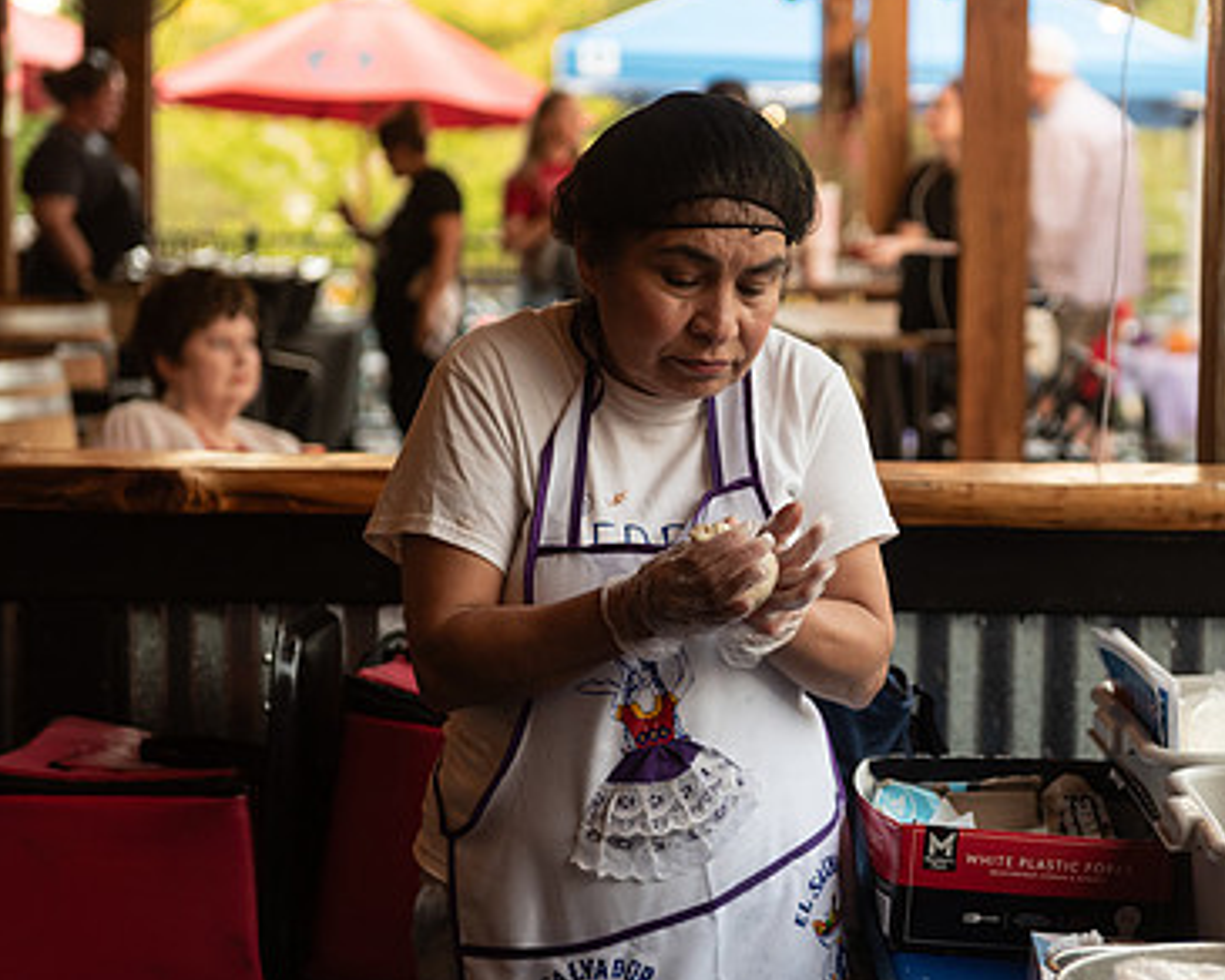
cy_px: 559
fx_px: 3988
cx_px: 857
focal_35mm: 110
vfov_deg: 14.0
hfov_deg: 17.4
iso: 500
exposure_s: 1/80
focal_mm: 70
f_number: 3.5
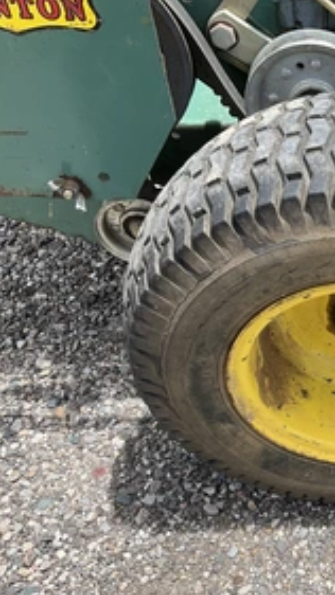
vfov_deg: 45.5
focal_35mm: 45
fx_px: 711
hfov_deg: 24.2
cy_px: 307
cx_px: 396
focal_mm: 3
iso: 25
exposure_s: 1/580
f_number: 1.8
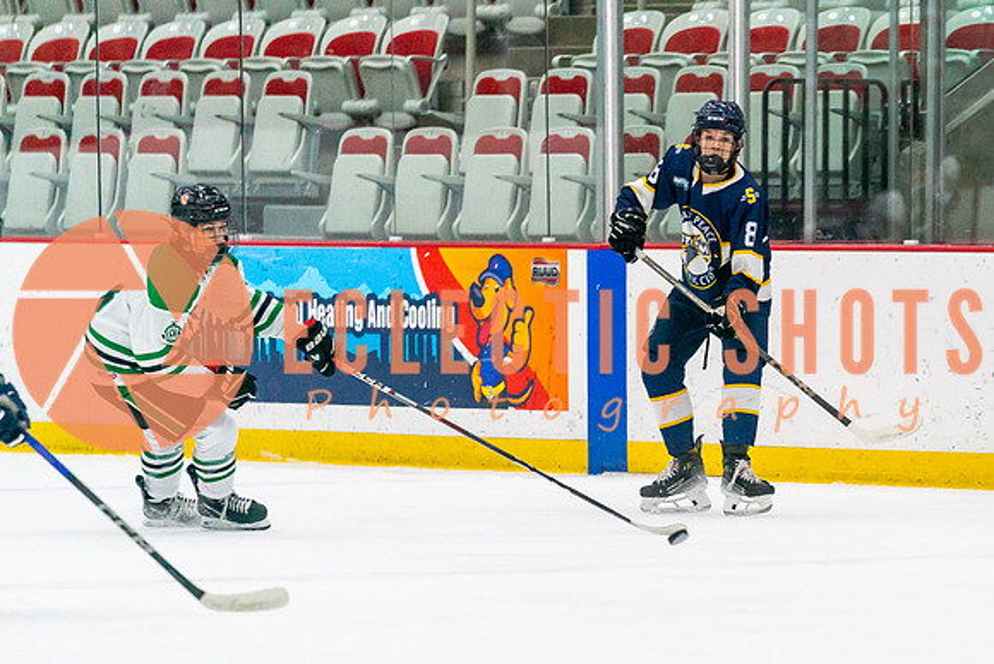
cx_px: 871
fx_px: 9760
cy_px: 438
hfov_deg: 5.8
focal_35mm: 353
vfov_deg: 3.9
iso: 3200
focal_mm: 200
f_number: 2.8
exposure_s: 1/1250
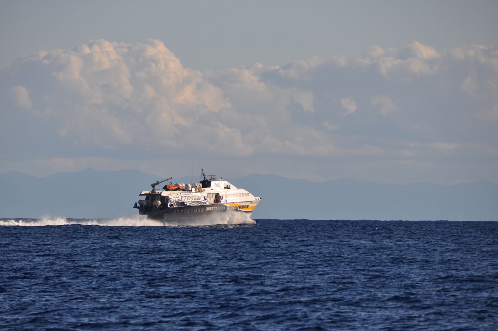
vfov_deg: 4.6
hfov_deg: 6.9
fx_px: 4145
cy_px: 166
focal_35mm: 300
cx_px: 249
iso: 400
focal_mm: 200
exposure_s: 1/1000
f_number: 8
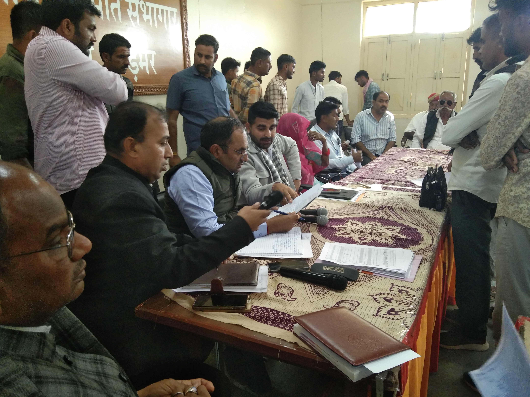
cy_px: 198
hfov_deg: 60.0
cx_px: 265
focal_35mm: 30
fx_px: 459
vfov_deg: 46.8
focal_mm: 3.65
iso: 493
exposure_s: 1/33
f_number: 2.2
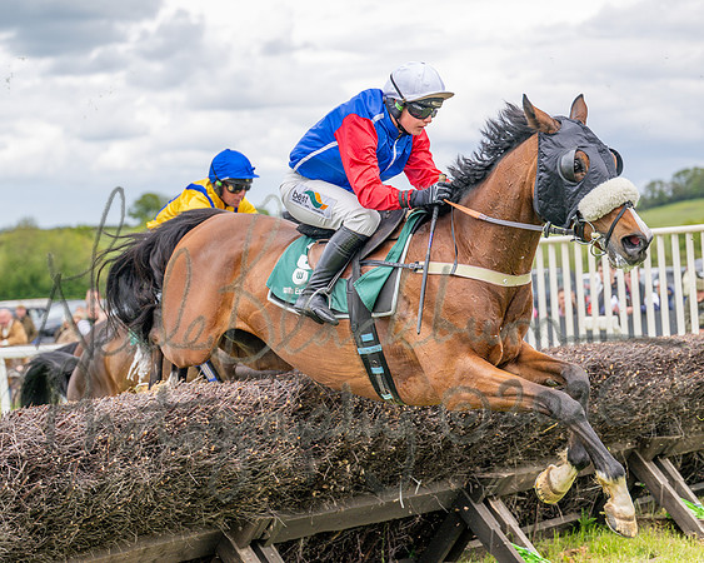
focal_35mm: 86
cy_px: 258
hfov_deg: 22.3
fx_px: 1782
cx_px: 246
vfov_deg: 17.9
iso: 200
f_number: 2.8
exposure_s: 1/1600
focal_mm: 70
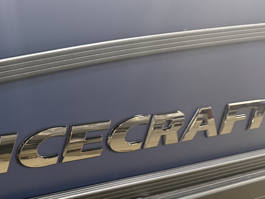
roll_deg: +1.2
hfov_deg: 33.4
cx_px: 5
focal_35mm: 53
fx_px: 406
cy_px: 159
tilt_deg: -15.0
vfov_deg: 27.0
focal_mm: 6.76
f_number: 1.78
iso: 500
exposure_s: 1/60
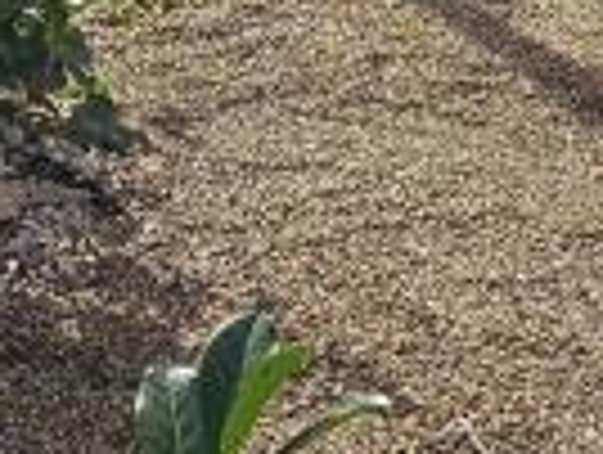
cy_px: -180
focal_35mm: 99
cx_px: 544
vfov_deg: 14.2
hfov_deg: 19.4
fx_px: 1728
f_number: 2.2
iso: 50
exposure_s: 1/4444
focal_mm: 2.2
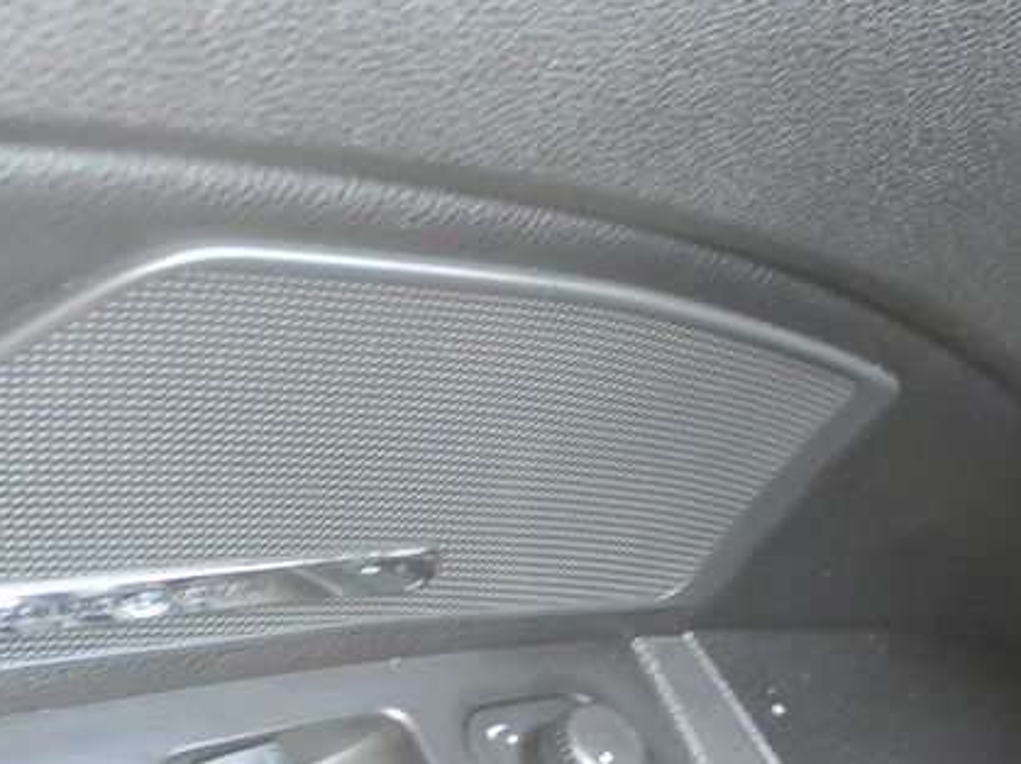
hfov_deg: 28.9
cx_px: 772
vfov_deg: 22.1
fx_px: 1946
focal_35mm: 66
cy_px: 550
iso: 1250
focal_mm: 10.7
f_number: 3.5
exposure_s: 1/30
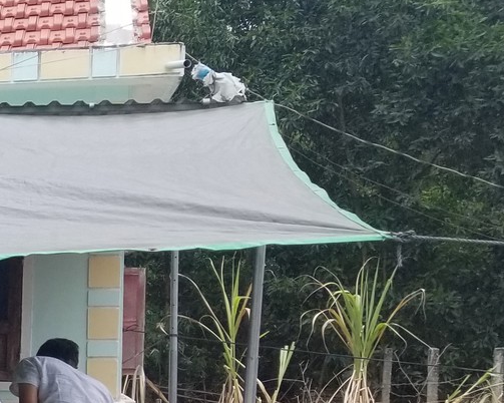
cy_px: 419
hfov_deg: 15.7
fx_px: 1506
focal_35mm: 101
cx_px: -457
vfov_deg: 14.9
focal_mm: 4.25
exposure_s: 1/874
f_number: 1.7
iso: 50
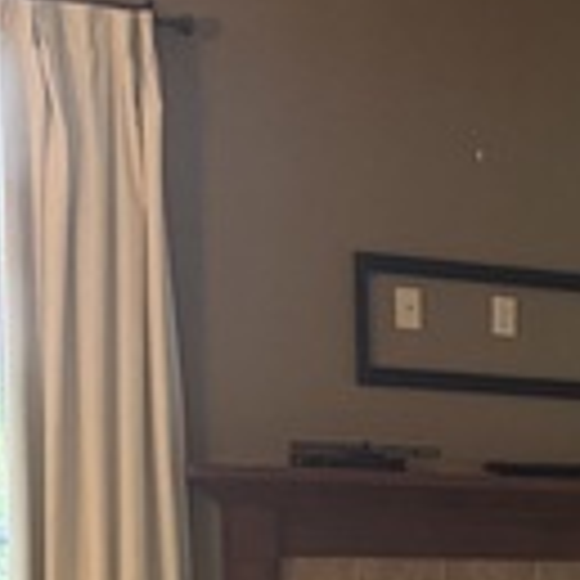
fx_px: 2085
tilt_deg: -6.4
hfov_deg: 14.3
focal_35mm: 110
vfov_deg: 15.0
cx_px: 994
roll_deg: +0.4
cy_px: 798
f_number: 1.78
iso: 400
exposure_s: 1/60
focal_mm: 6.76
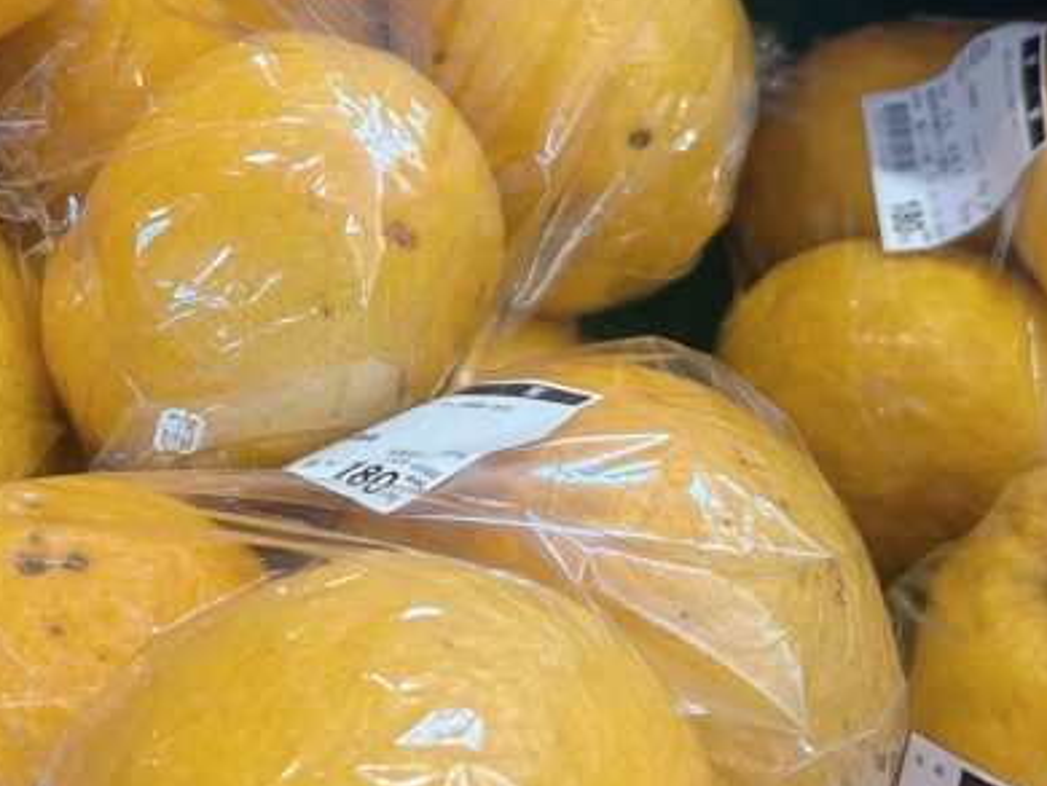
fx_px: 1937
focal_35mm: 64
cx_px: 239
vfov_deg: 22.4
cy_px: 86
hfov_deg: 29.7
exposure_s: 1/120
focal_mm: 5.96
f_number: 1.6
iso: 100
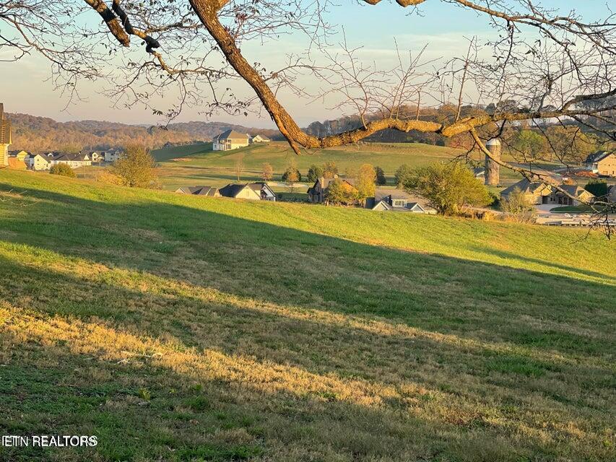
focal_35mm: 64
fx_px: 1139
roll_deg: -0.7
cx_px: 308
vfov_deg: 22.9
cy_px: 231
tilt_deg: -4.5
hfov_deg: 30.3
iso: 20
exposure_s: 1/257
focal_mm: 7.5
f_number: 2.2
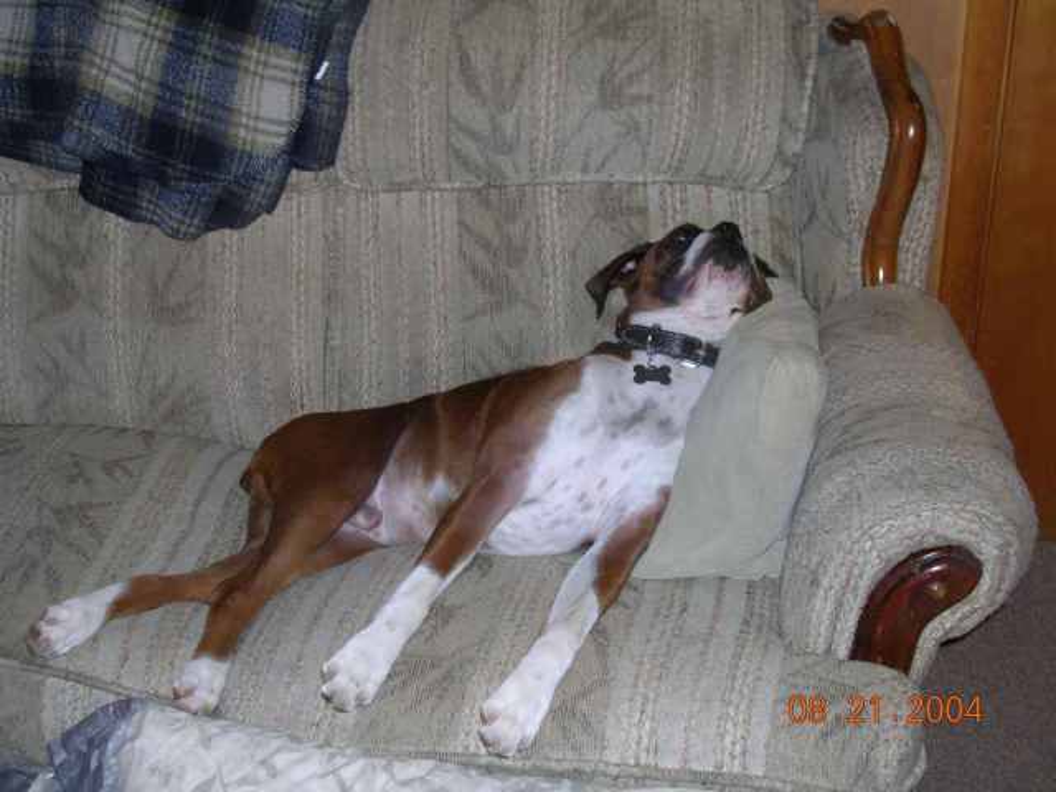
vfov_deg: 29.7
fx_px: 1495
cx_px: 528
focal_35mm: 49
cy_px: 396
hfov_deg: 38.9
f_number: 3.1
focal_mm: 7.5
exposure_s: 1.5
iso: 200
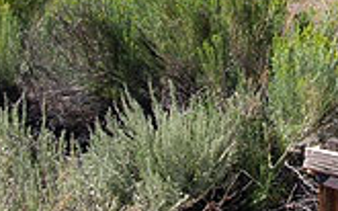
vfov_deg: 12.7
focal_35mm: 101
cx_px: 369
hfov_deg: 19.7
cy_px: -11
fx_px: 930
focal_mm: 5.8
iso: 50
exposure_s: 1/209
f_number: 5.6
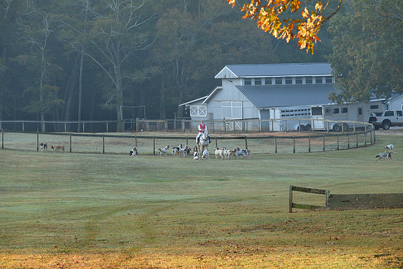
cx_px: 202
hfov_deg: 13.0
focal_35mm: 158
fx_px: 1763
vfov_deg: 8.7
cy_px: 134
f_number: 8
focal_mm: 105
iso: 720
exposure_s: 1/160
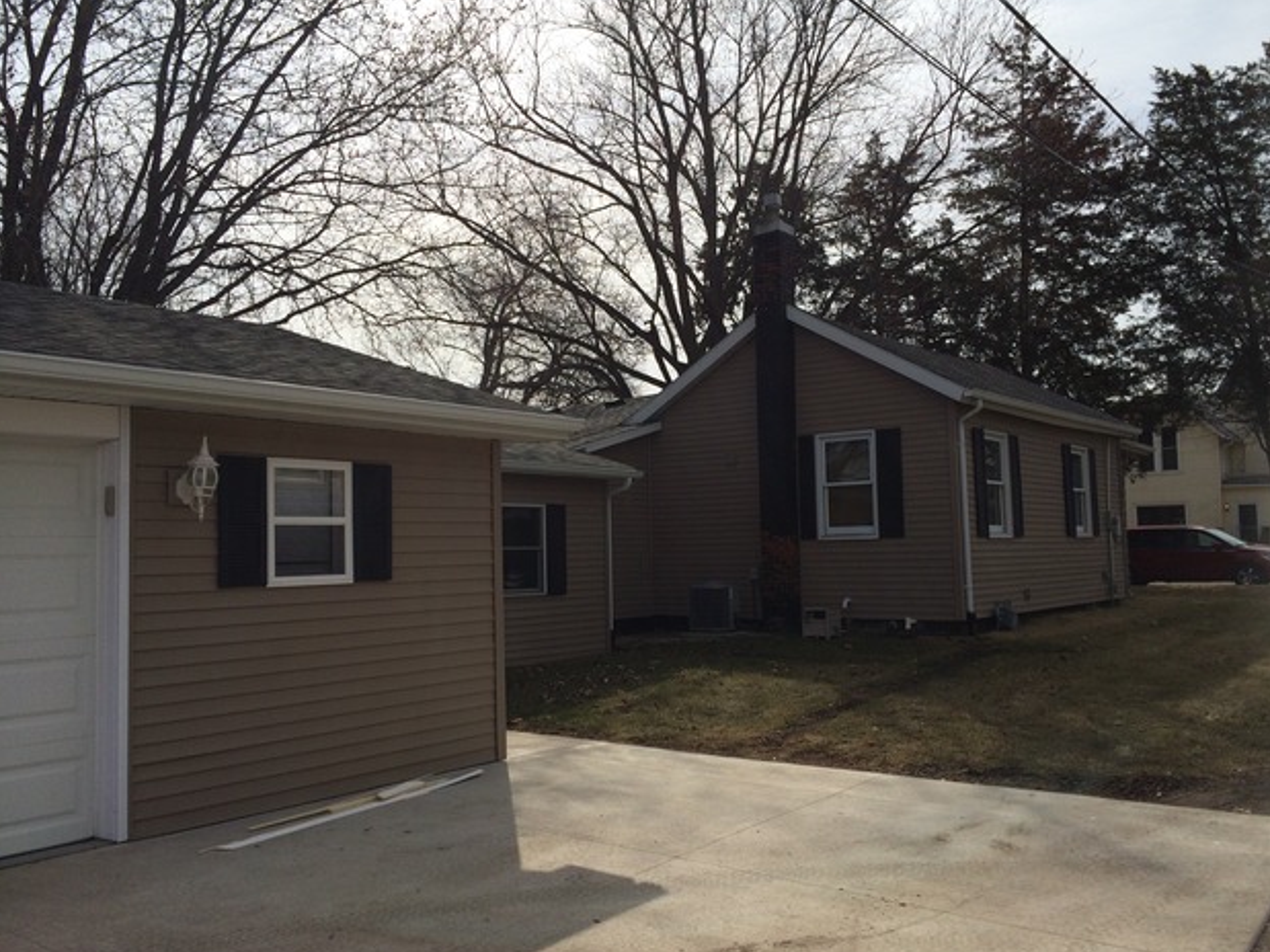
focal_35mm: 30
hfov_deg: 60.0
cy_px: 486
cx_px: 654
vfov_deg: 46.8
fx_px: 1100
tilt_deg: +3.2
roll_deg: +3.5
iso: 32
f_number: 2.2
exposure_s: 1/4115
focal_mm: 4.15
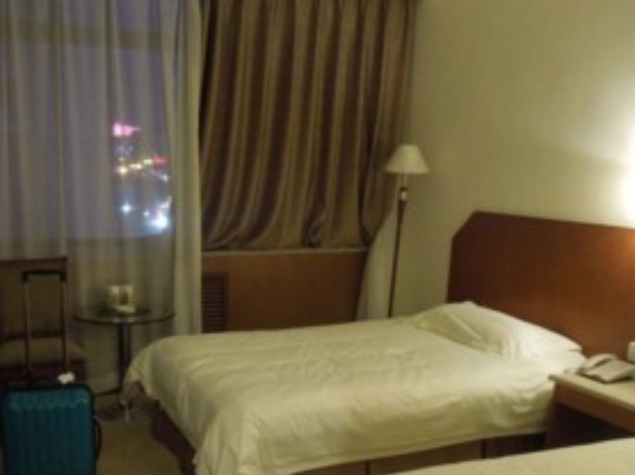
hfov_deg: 50.8
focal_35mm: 36
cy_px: 322
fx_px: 660
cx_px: 235
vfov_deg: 39.1
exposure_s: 1/8
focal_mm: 4.5
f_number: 3.3
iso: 800
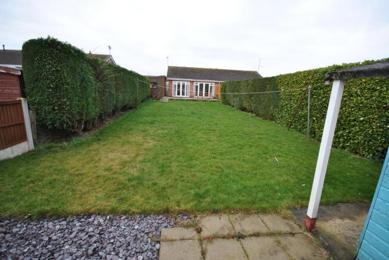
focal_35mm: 15
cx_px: 194
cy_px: 130
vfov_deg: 77.5
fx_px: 162
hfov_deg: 100.3
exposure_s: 1/125
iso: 200
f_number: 5.6
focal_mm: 10
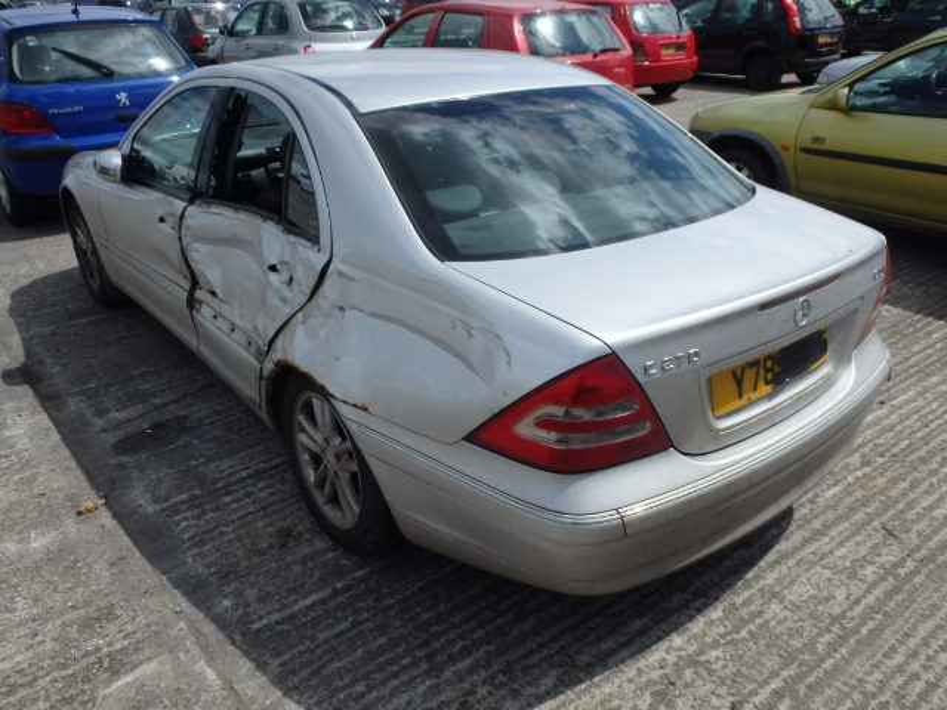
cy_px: 355
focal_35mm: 28
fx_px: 766
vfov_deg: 49.7
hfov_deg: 63.4
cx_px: 474
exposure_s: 1/200
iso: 125
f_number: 11
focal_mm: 5
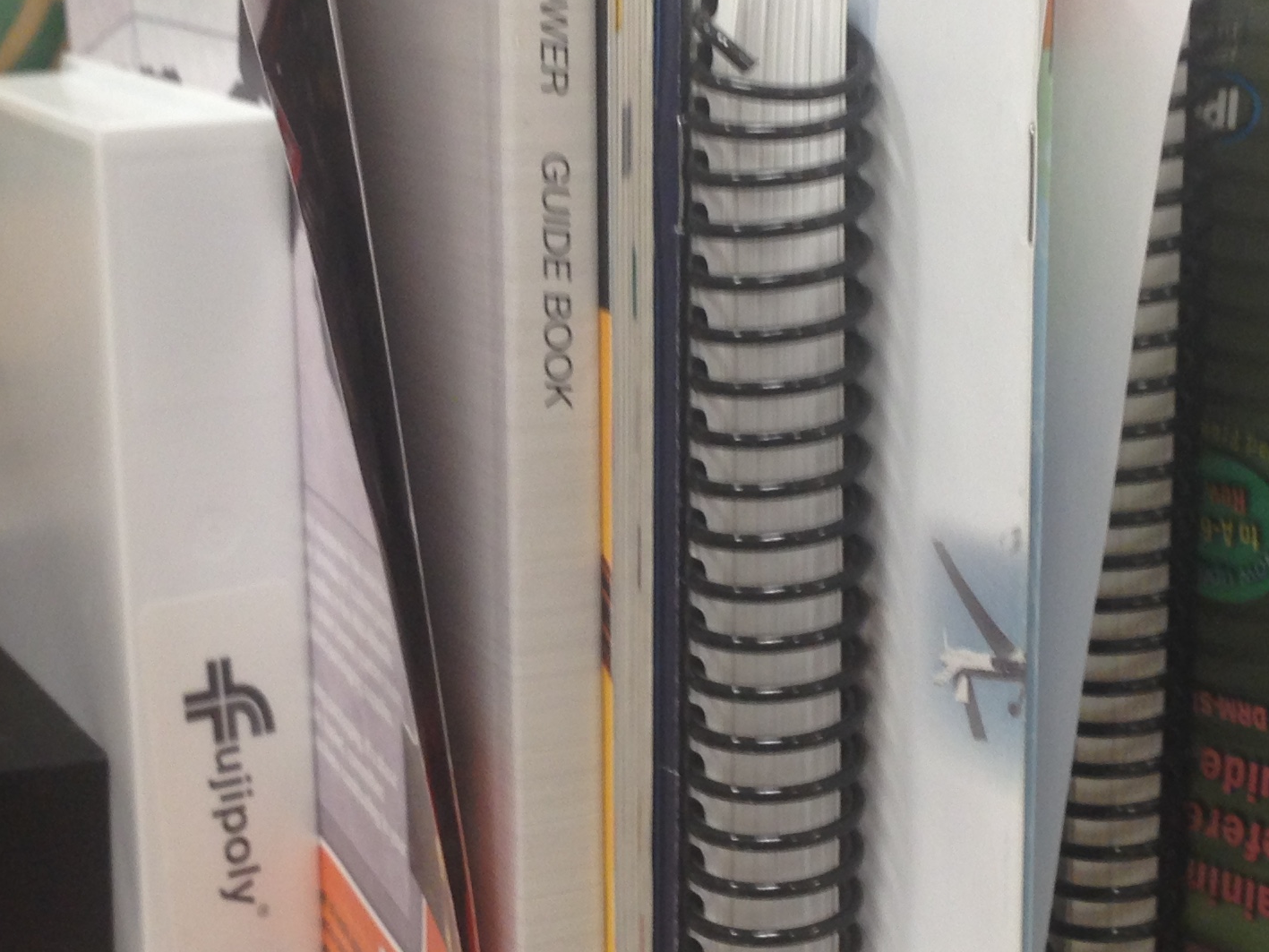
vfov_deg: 19.4
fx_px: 2786
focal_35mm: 76
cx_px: 544
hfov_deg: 25.6
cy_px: 472
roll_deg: -0.1
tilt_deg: -14.0
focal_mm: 4.12
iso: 50
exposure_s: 1/20
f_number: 2.4
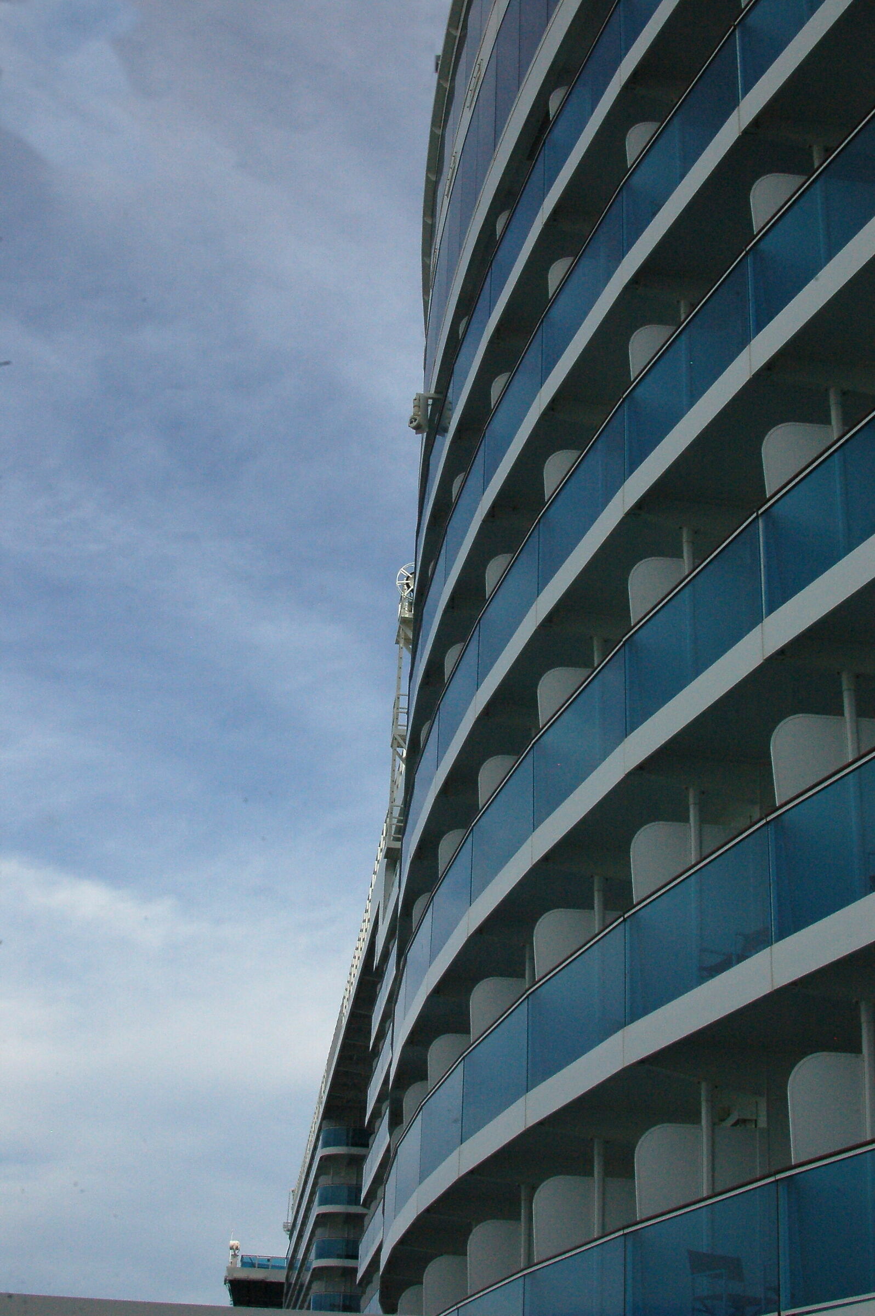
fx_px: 1917
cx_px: 438
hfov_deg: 25.7
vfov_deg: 37.9
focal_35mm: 52
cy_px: 658
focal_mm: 35
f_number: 20
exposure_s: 1/400
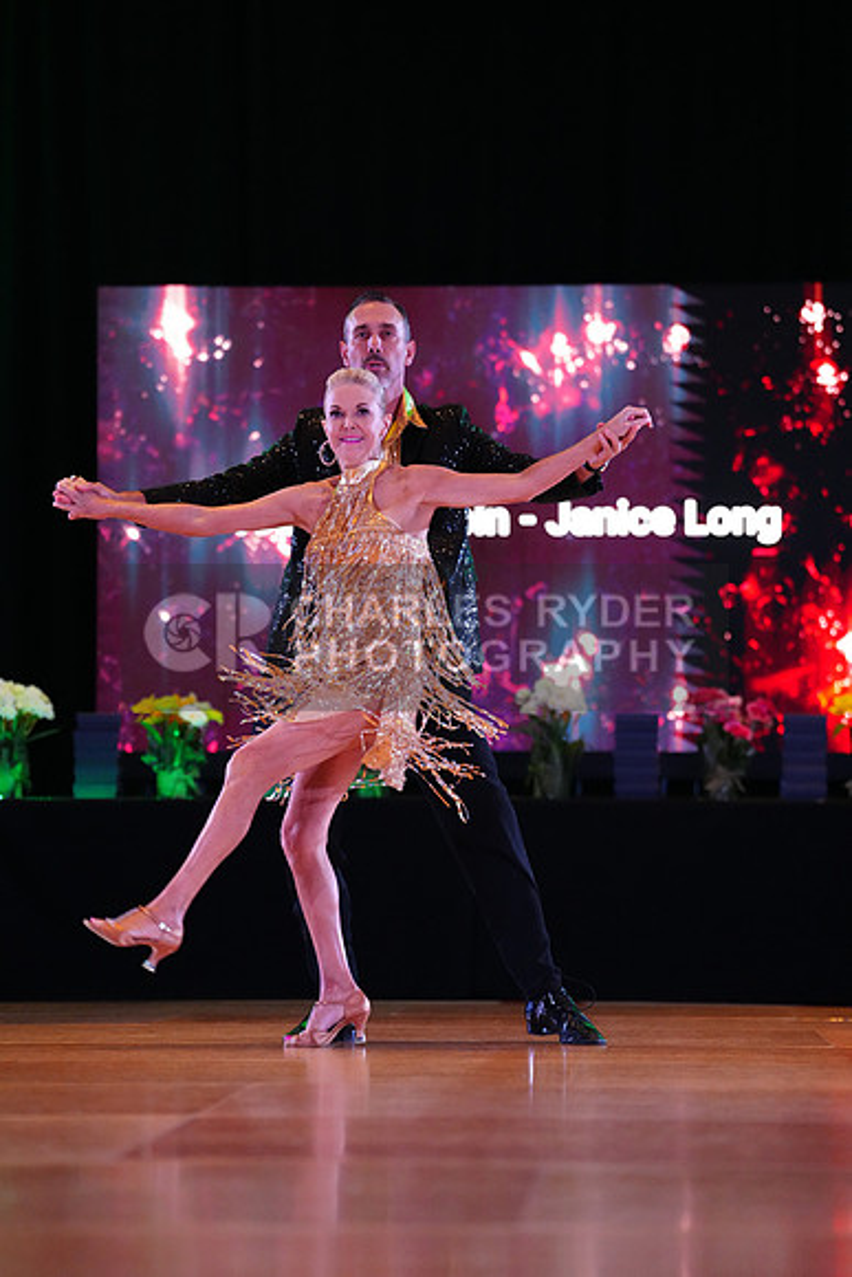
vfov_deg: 16.5
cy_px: 638
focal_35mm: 124
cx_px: 426
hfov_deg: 11.1
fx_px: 4399
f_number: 2.8
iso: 6400
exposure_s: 1/400
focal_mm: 124
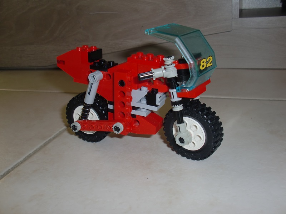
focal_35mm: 36
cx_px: 143
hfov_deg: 51.4
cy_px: 107
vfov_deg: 39.7
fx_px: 297
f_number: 7.9
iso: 64
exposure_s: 1/60
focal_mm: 6.3
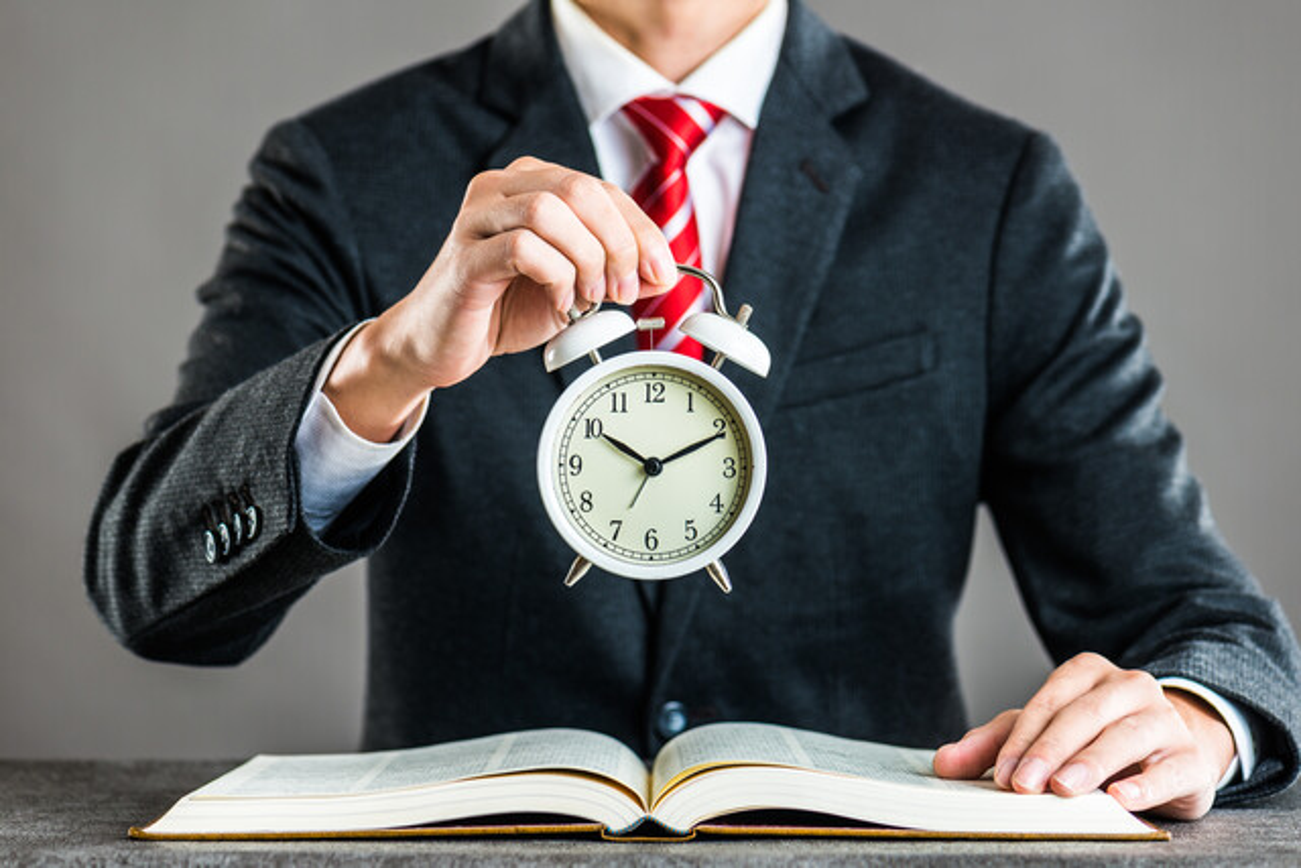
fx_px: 3795
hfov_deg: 19.5
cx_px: 650
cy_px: 434
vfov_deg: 13.0
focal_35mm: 105
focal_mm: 105
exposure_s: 1/125
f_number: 6.3
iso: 100
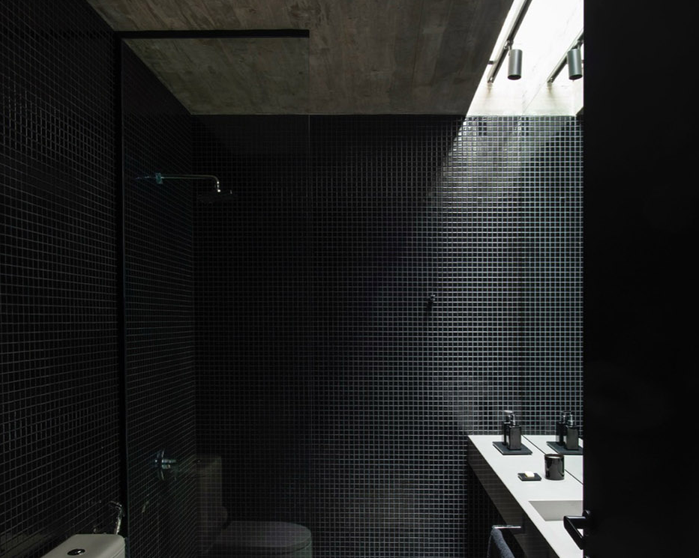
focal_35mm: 29
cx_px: 359
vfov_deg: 49.2
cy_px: 369
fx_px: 600
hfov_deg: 60.5
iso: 100
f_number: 11
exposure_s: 8
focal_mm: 20
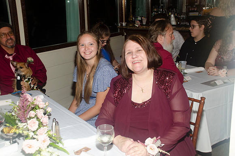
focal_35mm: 42
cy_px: 78
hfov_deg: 46.5
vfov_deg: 31.7
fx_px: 274
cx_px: 118
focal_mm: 28
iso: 400
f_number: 5.6
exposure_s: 1/60
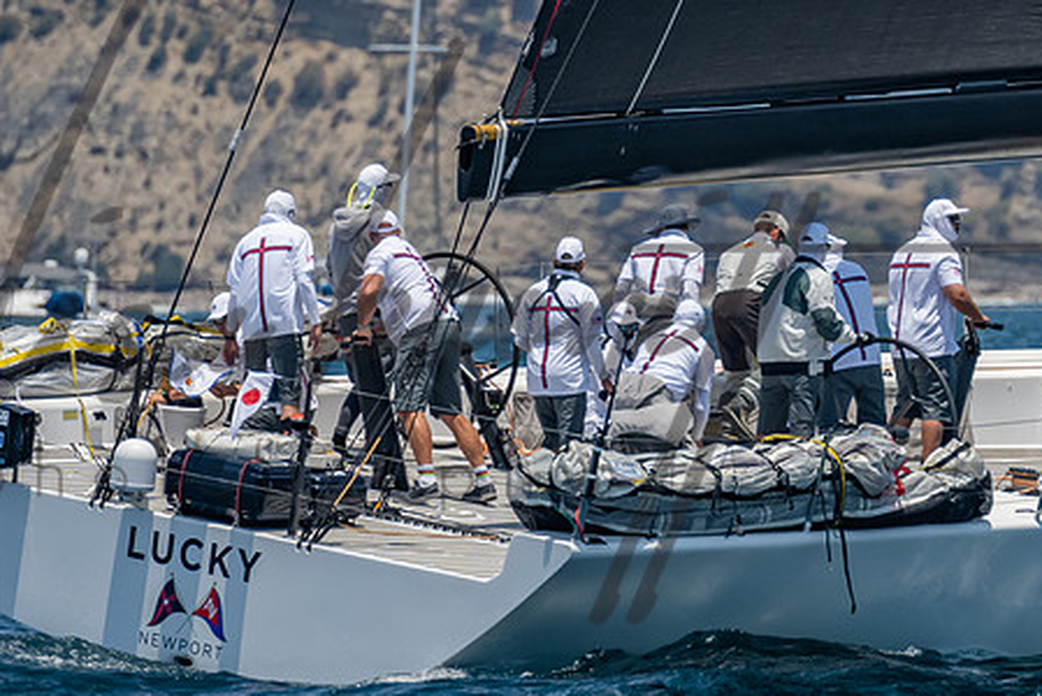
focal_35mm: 1028
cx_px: 983
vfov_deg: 1.3
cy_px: 49
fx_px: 29773
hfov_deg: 2.0
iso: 320
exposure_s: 1/2000
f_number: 5.6
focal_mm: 400
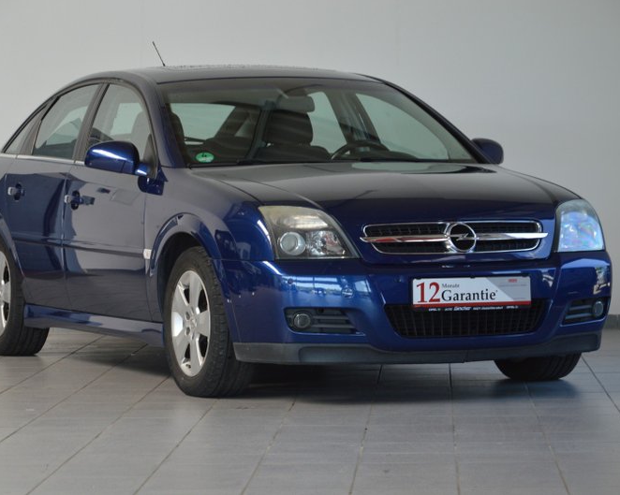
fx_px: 2652
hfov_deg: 13.3
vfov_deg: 10.7
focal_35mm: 145
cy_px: 247
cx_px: 296
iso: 400
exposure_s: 1/80
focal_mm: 85
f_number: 5.6
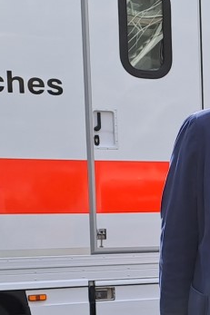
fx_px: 946
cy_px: 290
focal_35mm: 108
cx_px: 400
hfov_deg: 11.6
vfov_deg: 18.6
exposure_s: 1/593
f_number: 1.8
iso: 32
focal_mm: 4.65
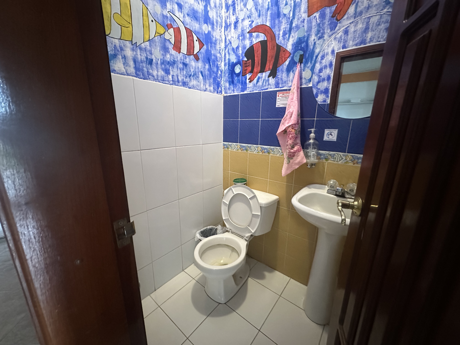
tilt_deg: -14.1
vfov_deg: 85.7
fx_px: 186
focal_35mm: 14
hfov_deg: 102.1
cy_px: 172
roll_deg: -1.5
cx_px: 230
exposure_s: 1/60
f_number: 2.2
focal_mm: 2.22
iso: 1250
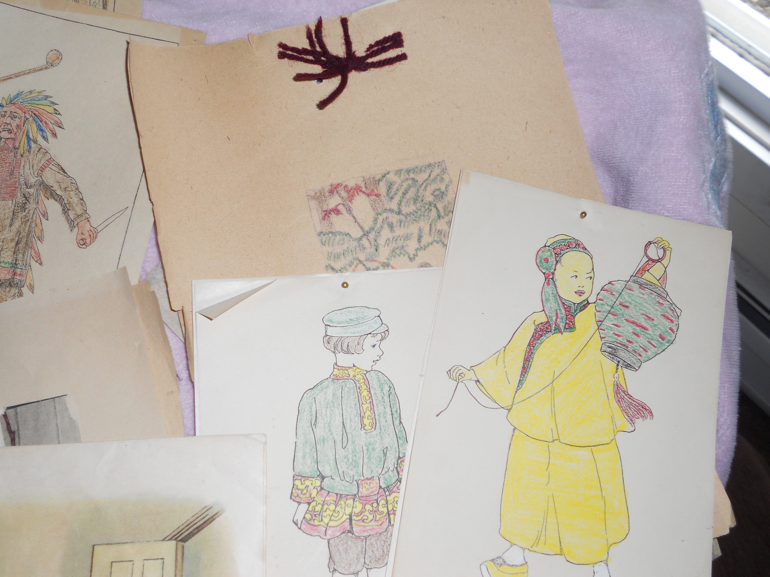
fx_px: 712
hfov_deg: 56.8
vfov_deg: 44.2
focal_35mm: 32
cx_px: 385
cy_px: 288
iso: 80
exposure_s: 1/25
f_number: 3.5
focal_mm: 5.8
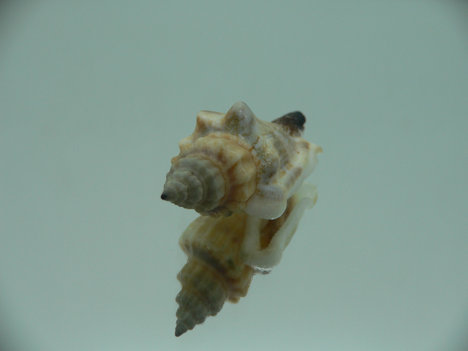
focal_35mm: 35
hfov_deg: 52.6
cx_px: 234
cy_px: 176
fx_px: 473
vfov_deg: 40.7
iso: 80
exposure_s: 1/60
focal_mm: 4.6
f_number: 2.8
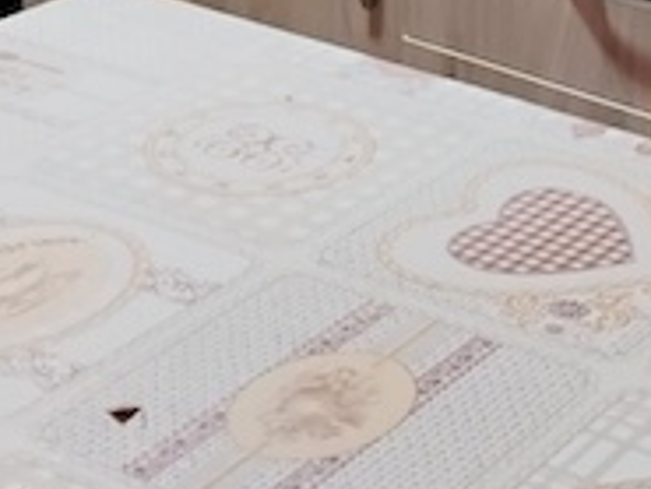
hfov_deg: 16.2
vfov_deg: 11.1
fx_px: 2277
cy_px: -482
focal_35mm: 121
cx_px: 436
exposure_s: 1/50
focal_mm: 4.26
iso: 1103
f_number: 1.8
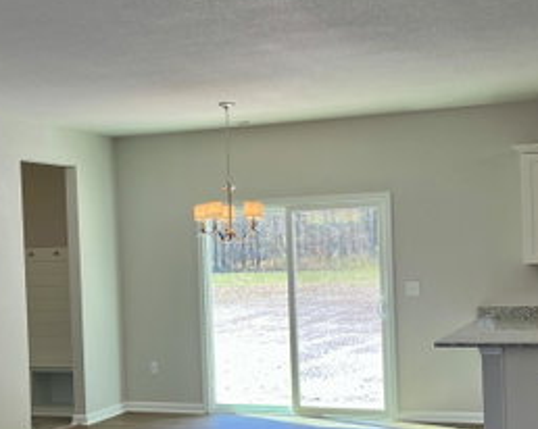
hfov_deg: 29.9
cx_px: 201
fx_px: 1002
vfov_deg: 24.2
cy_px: 254
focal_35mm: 63
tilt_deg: -0.9
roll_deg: +1.6
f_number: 1.6
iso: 50
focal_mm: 5.1
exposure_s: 1/164
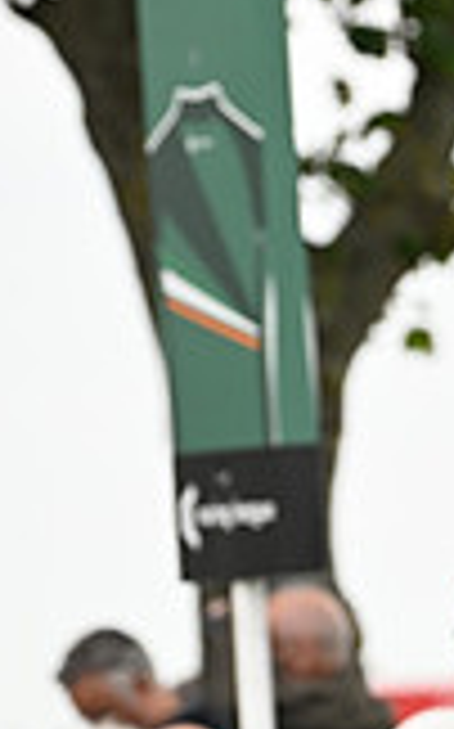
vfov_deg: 3.3
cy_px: 655
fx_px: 12692
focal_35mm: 640
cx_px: 1133
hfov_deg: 2.0
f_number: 4.5
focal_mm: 175
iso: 800
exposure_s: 1/500
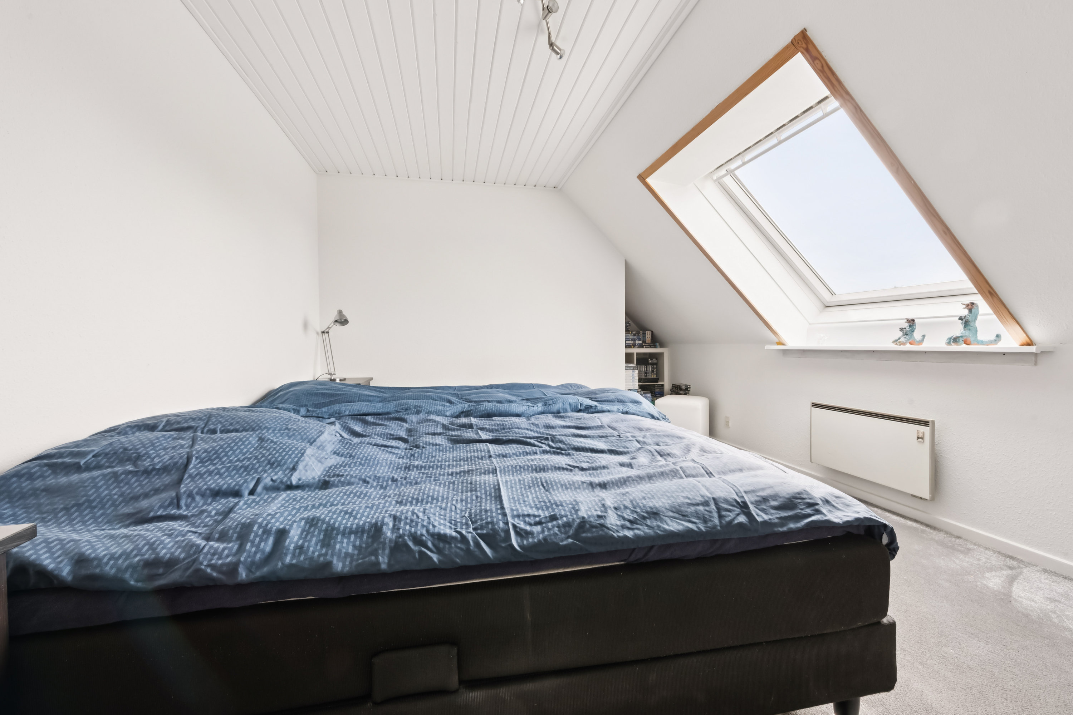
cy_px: 358
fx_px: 447
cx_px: 536
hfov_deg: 100.4
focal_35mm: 15
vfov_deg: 77.3
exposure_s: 1/6
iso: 400
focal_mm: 15
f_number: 13
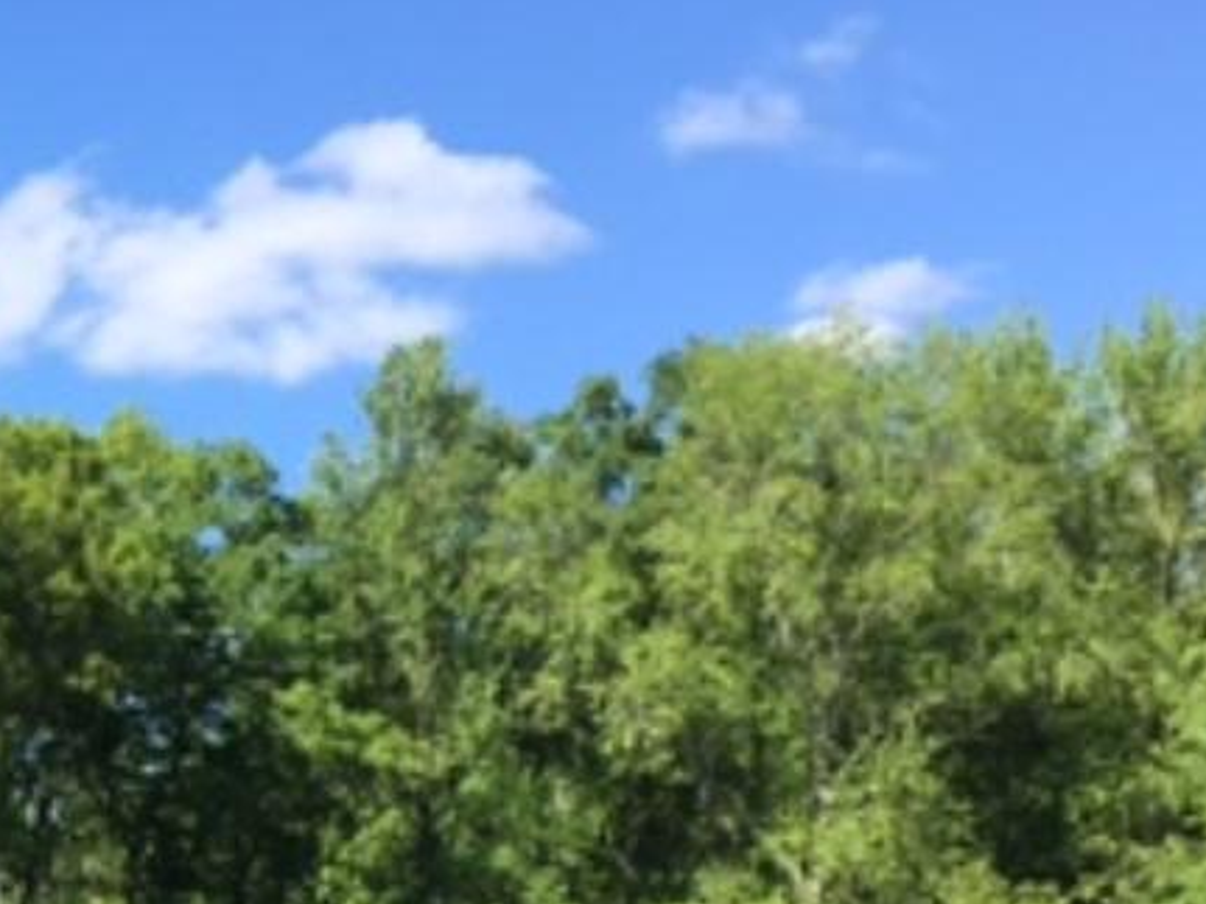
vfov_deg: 14.5
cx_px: -213
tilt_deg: +0.7
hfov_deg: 19.2
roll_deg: +0.1
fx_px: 3378
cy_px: 1231
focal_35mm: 97
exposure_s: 1/769
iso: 25
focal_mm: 4.15
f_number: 2.2
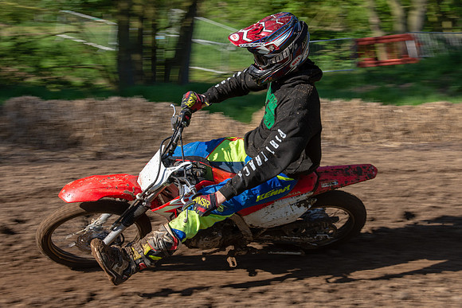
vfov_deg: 20.7
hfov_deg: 30.6
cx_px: 266
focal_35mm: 66
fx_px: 842
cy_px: 149
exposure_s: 1/320
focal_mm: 38
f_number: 8
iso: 200
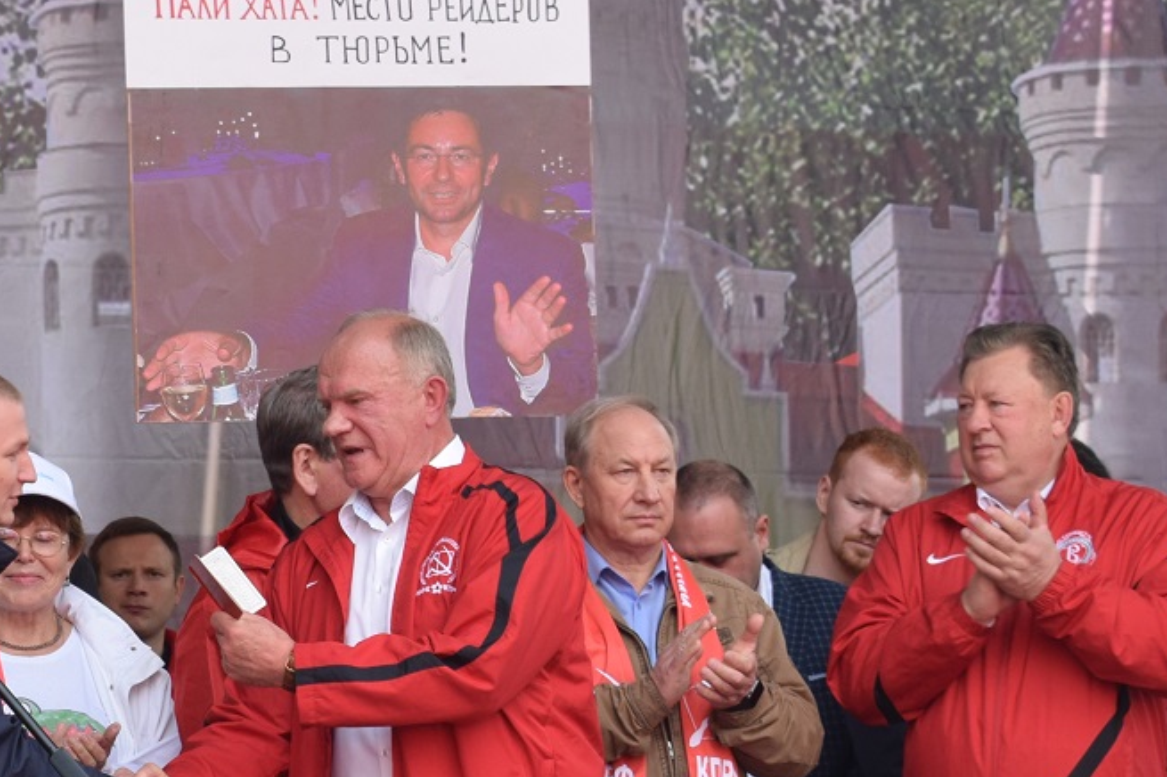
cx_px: 53
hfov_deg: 12.3
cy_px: 634
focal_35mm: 165
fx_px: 5346
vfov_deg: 8.3
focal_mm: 40
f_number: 8
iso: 320
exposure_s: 1/250
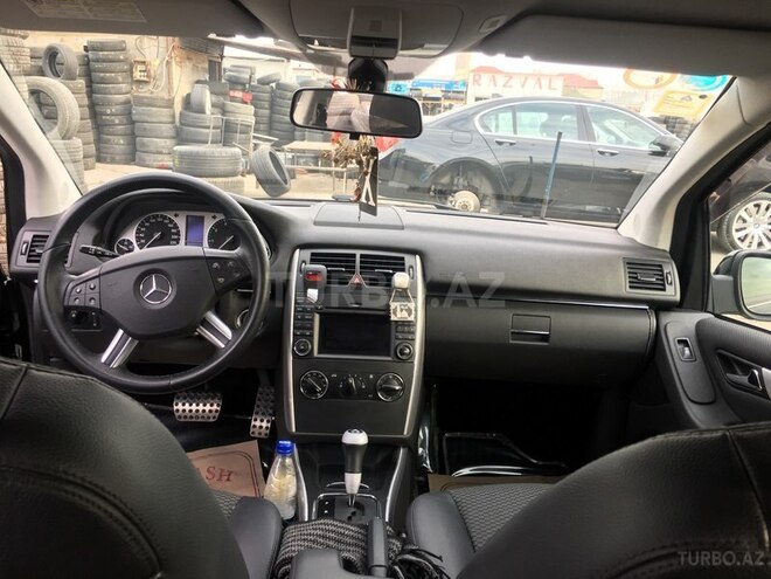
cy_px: 290
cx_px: 386
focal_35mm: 29
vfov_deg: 48.2
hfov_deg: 61.7
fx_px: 646
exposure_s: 1/100
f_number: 2.2
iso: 40
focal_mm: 4.15
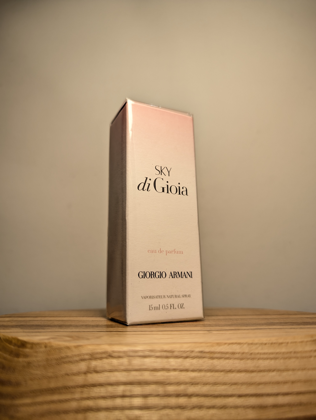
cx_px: 158
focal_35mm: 24
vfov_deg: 71.5
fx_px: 291
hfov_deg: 56.9
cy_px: 210
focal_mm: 6.81
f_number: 1.85
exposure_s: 1/100
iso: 71
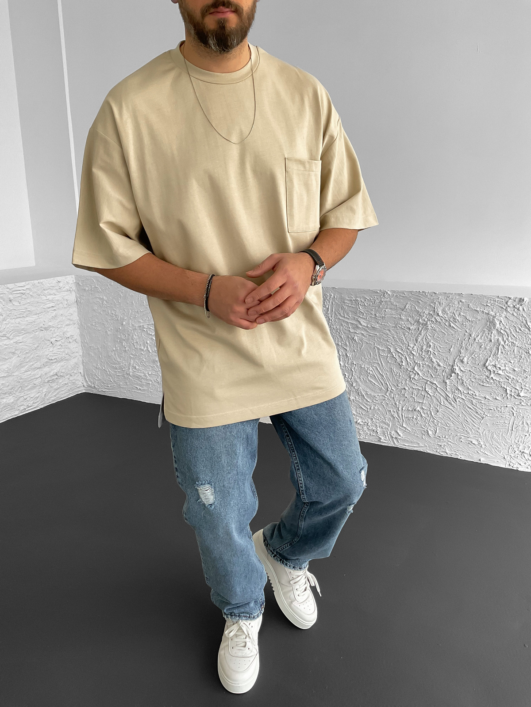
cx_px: 266
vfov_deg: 61.7
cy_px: 354
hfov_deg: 48.2
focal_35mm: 29
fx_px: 593
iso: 64
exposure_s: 1/115
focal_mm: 3
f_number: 1.8
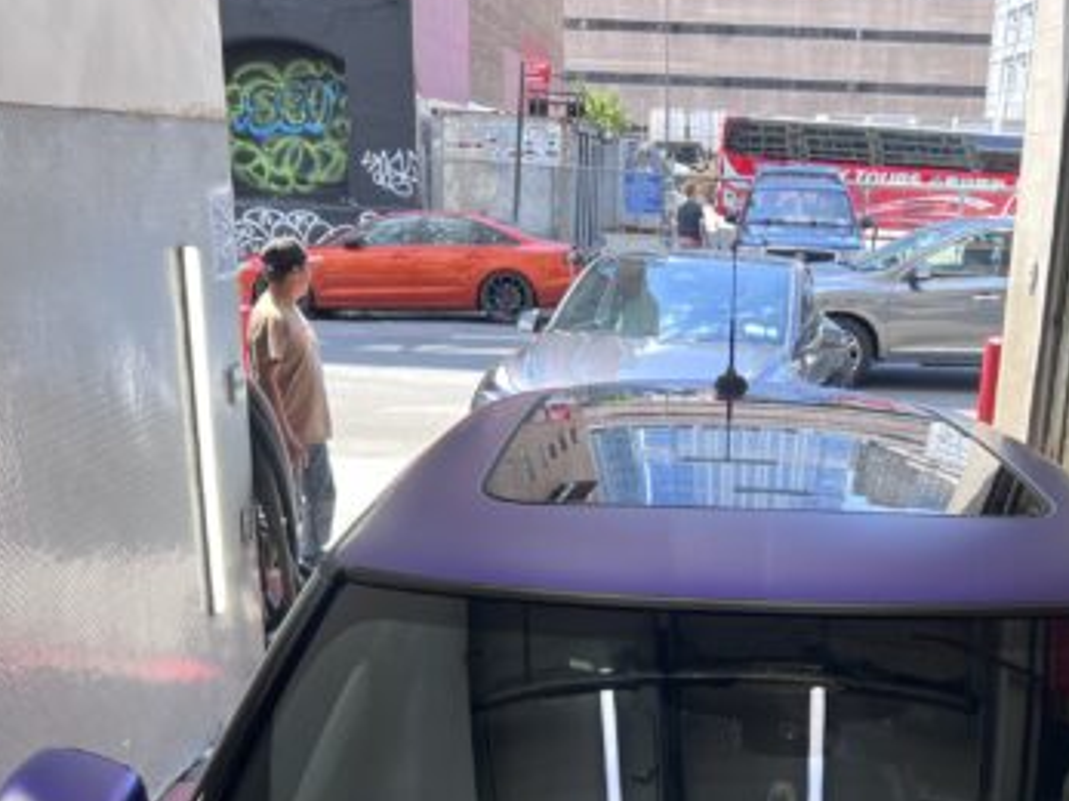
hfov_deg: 41.6
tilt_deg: -18.2
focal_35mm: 45
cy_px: 644
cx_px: 705
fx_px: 1389
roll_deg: -0.7
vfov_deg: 31.3
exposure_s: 1/326
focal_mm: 5.7
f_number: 1.5
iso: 50
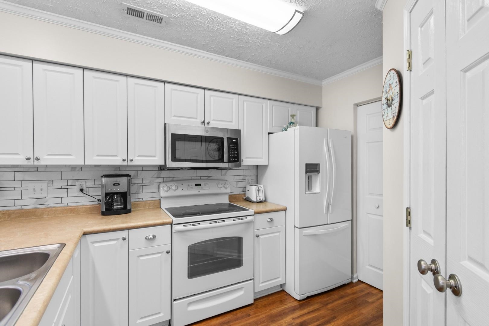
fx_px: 217
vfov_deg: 73.7
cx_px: 244
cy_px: 163
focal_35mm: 16
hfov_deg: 96.7
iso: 100
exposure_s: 1/2
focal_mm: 11
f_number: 4.8
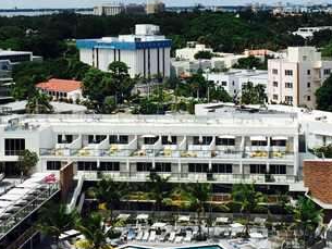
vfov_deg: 19.1
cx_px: 181
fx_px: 729
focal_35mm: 76
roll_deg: +0.8
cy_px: 30
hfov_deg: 25.6
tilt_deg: -2.2
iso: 32
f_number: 2.2
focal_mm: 4.15
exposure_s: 1/4115
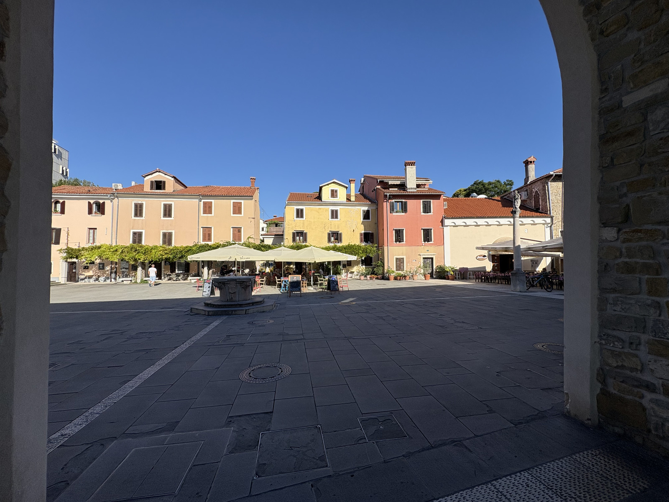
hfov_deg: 102.1
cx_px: 334
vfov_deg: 85.7
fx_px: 271
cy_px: 251
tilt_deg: +3.1
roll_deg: +0.8
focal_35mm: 14
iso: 50
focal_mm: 2.22
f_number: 2.2
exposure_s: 1/2674
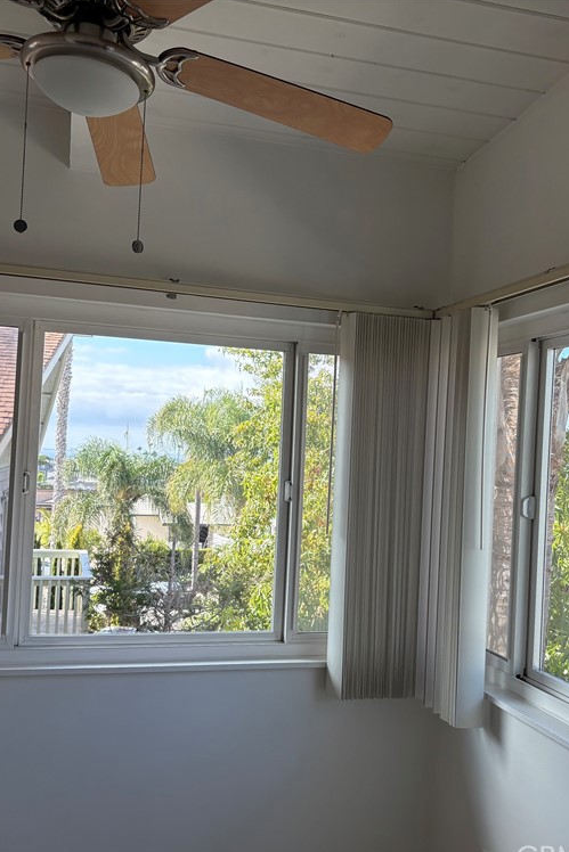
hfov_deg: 35.8
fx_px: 877
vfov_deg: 51.9
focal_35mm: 37
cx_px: 338
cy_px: 435
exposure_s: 1/596
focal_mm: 5.96
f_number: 1.6
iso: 64
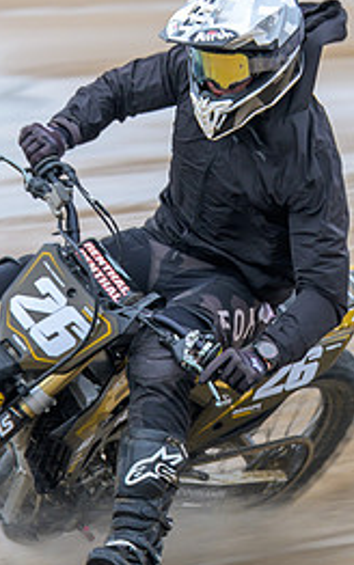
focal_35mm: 314
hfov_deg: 4.2
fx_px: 4842
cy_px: 240
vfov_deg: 6.7
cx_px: -60
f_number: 4
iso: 90
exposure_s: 1/200
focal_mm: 70
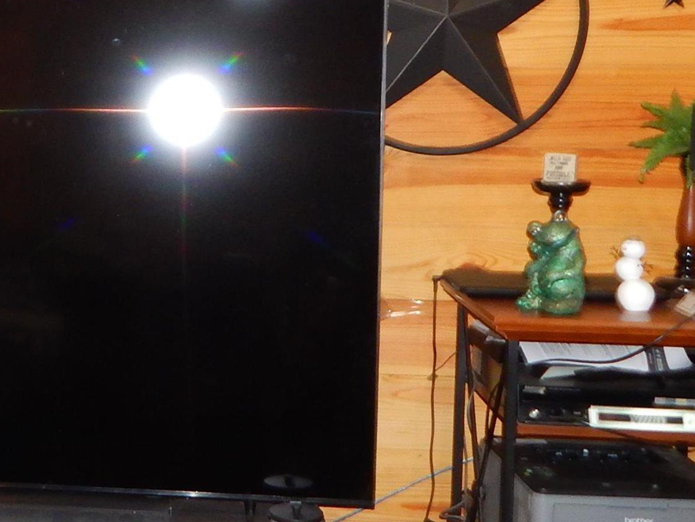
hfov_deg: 30.0
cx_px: 1
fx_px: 1205
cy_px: 205
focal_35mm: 60
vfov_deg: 24.4
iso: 200
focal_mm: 4
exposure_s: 1/30
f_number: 3
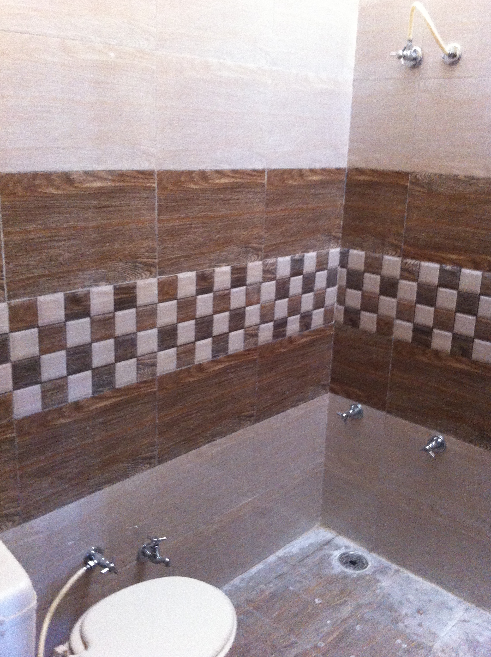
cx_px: 247
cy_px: 321
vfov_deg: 51.4
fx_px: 683
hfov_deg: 39.6
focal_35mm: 36
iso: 250
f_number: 2.8
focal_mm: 3.85
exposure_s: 1/15
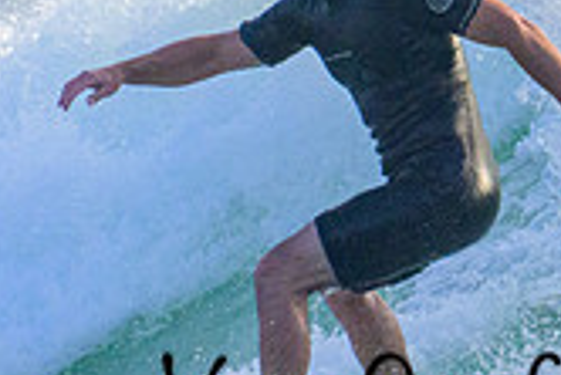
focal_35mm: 3822
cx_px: 289
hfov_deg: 0.5
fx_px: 59610
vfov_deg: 0.4
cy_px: 300
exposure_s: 1/2000
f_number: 13
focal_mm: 800
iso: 2000
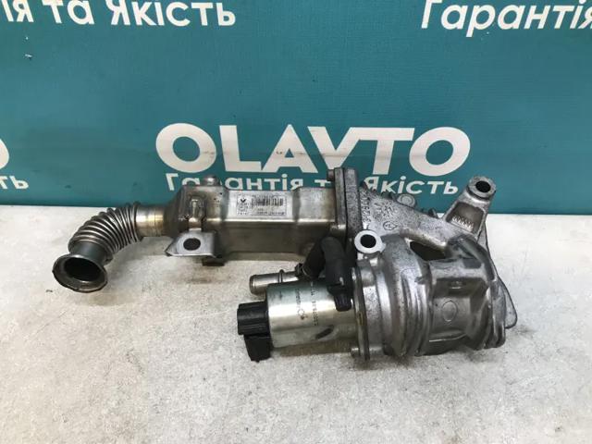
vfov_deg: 49.7
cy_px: 222
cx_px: 296
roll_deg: +0.7
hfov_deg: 63.4
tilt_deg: -44.3
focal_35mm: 28
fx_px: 479
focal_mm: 3.99
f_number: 1.8
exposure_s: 1/33
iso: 32
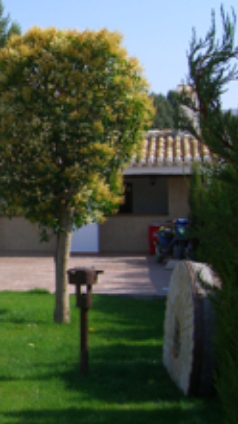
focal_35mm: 75
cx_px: -102
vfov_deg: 28.2
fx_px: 843
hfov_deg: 15.1
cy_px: 203
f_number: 8
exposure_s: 1/160
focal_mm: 7.9
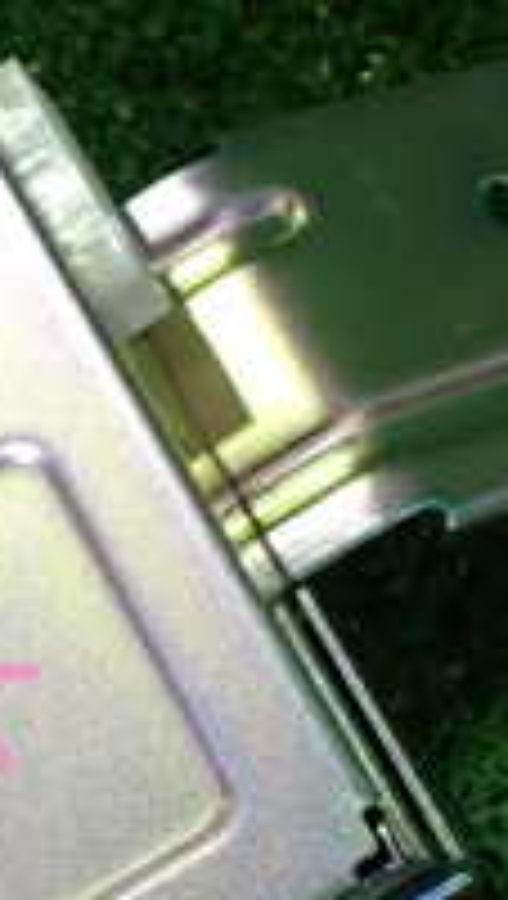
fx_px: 2339
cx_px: 94
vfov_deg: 21.7
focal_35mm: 98
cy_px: 508
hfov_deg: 12.3
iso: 800
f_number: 2.3
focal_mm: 5.4
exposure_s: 1/80
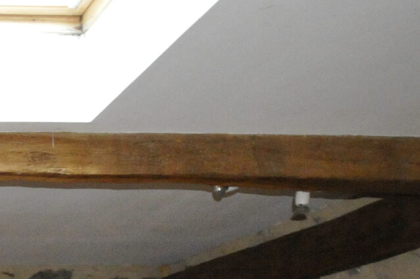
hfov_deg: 26.0
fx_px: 699
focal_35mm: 60
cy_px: 347
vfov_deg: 20.8
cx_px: -188
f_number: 7.1
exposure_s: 1/60
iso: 3200
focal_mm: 10
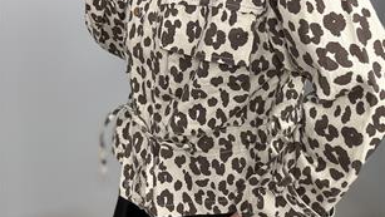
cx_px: 192
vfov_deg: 26.6
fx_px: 449
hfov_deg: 46.4
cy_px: 40
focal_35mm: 44
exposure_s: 1/50
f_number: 1.9
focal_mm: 2.69
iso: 64
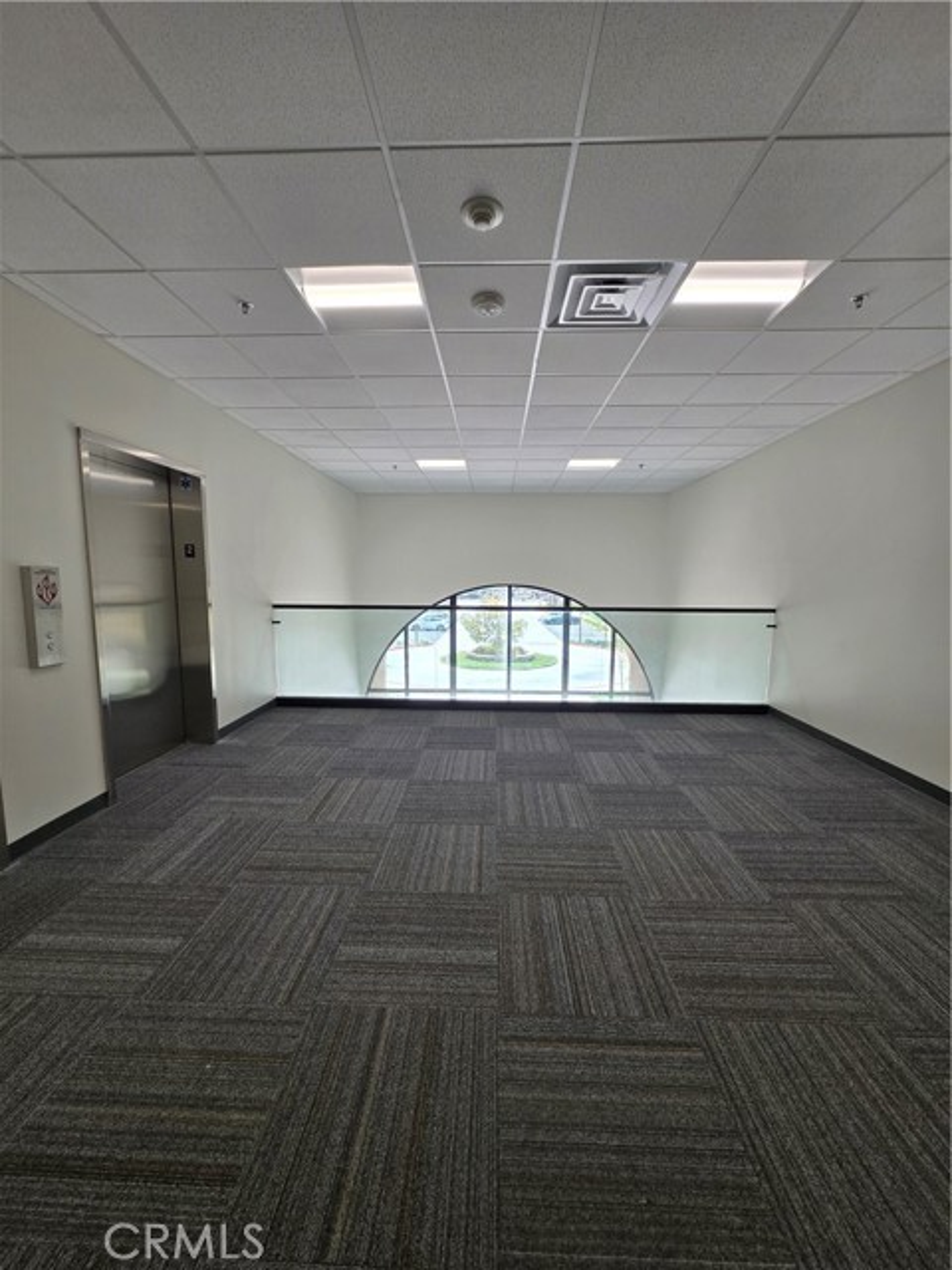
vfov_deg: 106.2
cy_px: 635
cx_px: 476
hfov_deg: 89.9
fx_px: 477
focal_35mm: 13
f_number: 2.2
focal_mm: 1.7
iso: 25
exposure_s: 1/136
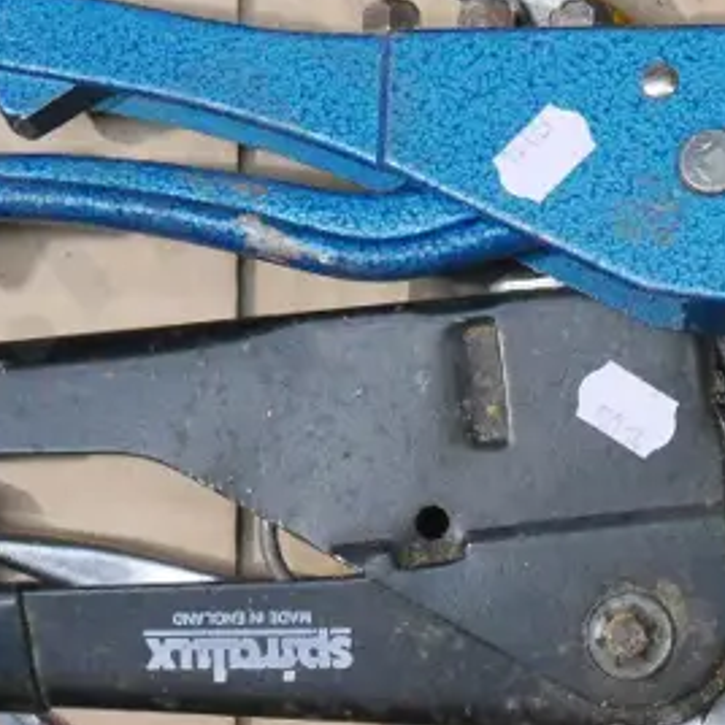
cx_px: 549
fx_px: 4478
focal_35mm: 189
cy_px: -118
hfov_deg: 9.2
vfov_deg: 9.2
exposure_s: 1/30
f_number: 5.5
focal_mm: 28
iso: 3200
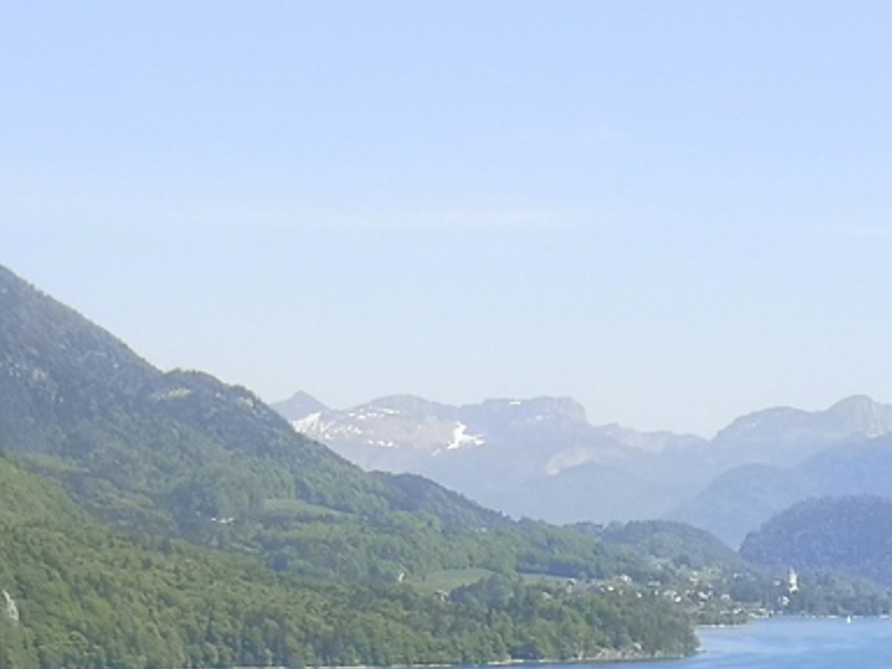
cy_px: 885
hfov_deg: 12.2
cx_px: 862
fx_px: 4123
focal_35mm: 160
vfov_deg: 9.1
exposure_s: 1/597
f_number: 1.8
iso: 50
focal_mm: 5.58
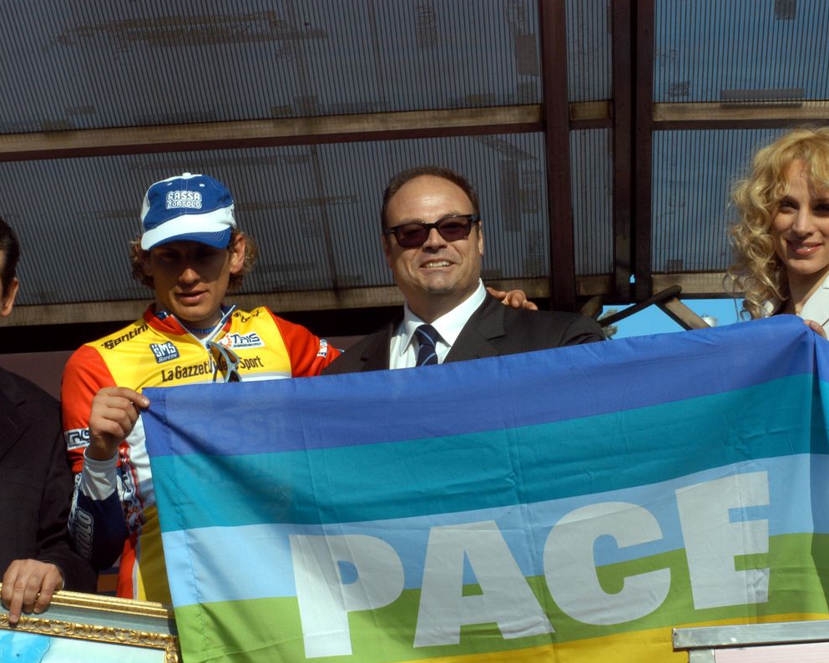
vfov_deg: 11.3
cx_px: 449
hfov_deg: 14.2
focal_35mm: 136
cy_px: 332
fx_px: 3336
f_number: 16
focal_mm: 80
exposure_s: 1/180
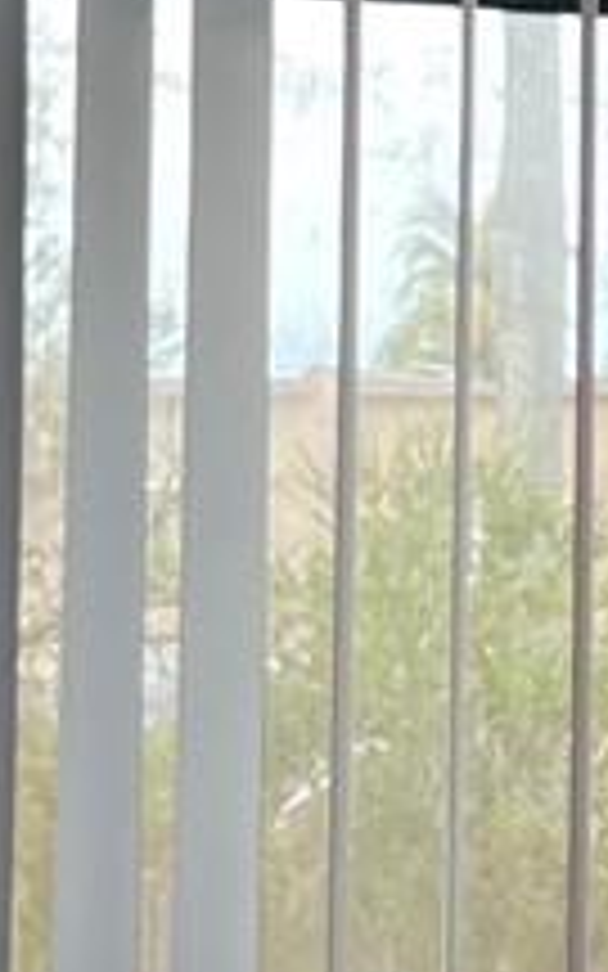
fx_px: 5408
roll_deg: -0.6
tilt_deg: -1.1
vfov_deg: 10.3
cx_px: 707
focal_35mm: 204
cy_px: 648
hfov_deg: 6.4
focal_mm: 5.7
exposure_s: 1/120
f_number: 1.5
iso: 50
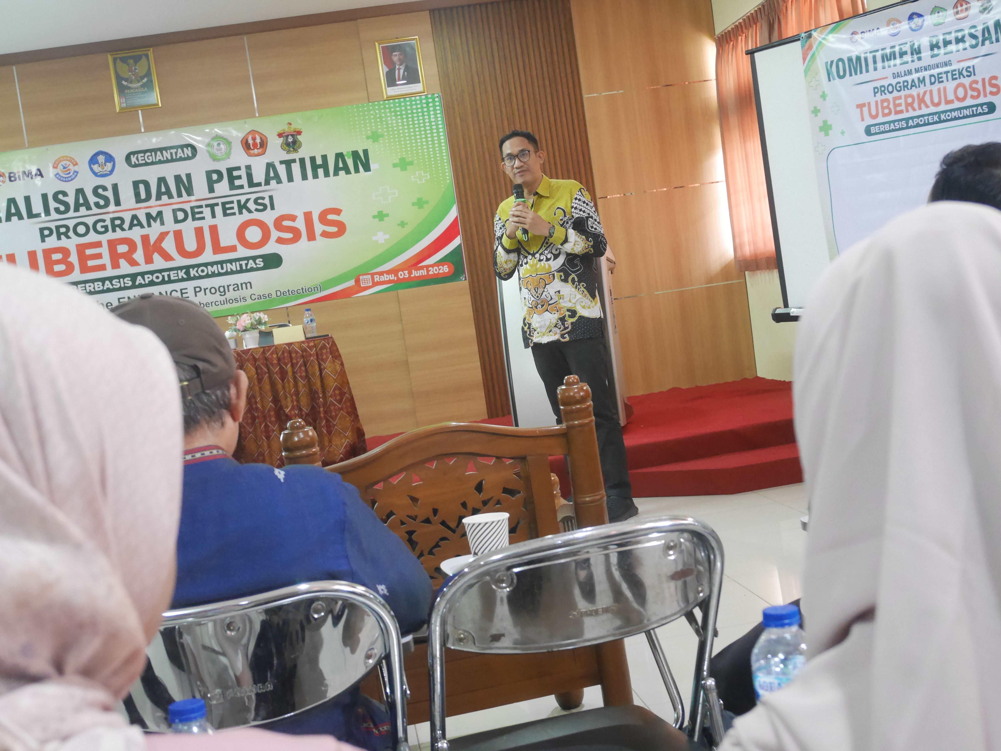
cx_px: 500
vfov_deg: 31.5
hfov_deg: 41.2
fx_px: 1331
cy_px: 376
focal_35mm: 46
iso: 3200
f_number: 4.9
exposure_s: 1/20
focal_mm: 23
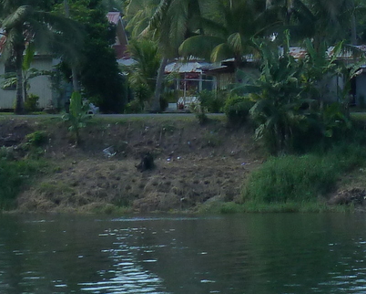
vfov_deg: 5.1
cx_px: 431
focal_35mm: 303
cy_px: -97
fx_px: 3284
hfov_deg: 6.3
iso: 125
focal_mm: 12.8
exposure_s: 1/500
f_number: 4.5
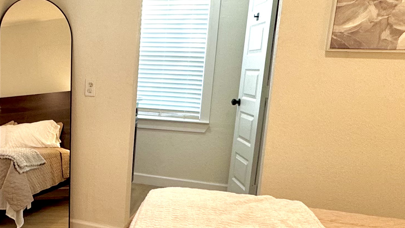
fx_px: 451
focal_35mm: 42
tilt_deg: -9.7
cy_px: 141
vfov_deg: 28.3
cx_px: 33
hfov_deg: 43.7
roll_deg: -1.6
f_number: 2.2
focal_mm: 2.22
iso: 125
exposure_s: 1/120
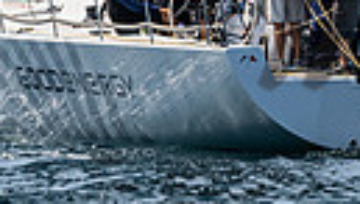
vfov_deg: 0.8
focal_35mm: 1621
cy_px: -323
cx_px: 66
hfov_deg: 1.3
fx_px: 15496
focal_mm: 310
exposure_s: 1/3200
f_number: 5.3
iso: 400
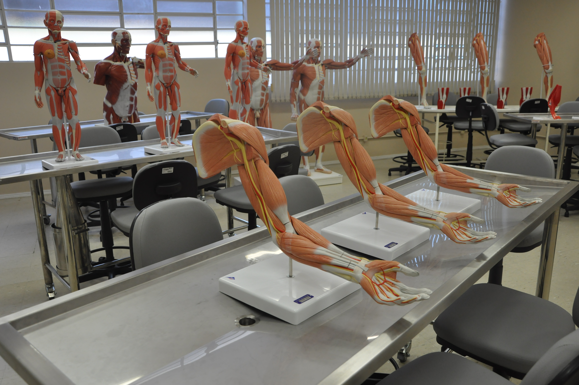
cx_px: 290
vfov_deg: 41.6
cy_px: 192
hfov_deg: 59.6
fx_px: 506
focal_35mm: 32
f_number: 5.6
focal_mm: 21
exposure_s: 1/125
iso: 800
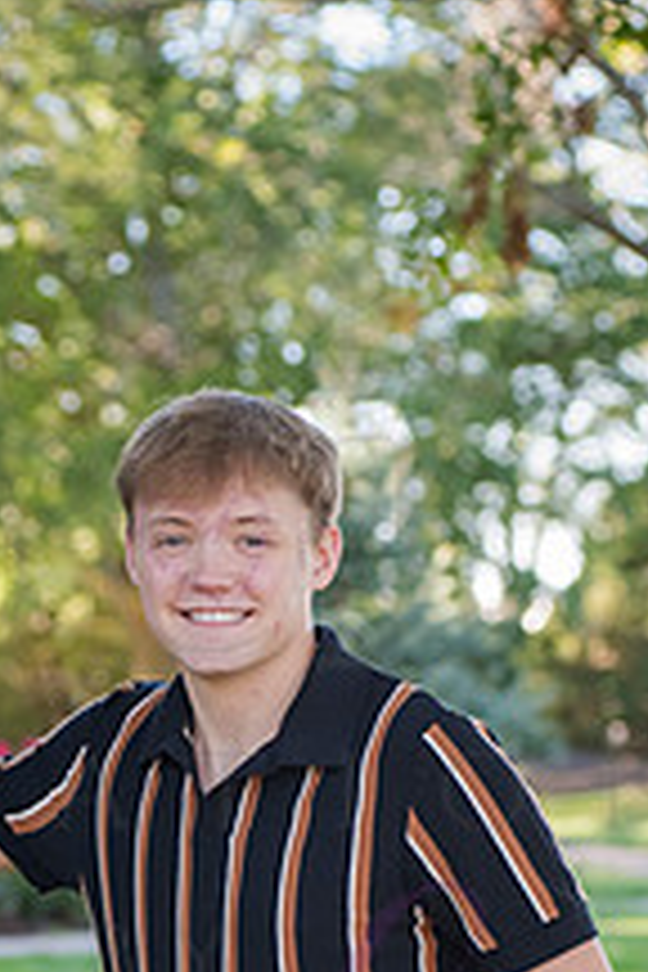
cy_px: 950
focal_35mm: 167
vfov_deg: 12.2
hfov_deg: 8.2
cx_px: 220
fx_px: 4509
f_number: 4.5
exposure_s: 1/320
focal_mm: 80
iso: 800
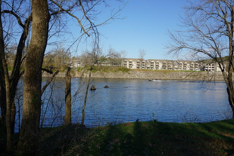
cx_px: 117
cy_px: 78
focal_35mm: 24
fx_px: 156
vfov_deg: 53.1
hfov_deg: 73.8
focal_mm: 16
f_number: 9
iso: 100
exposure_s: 1/100
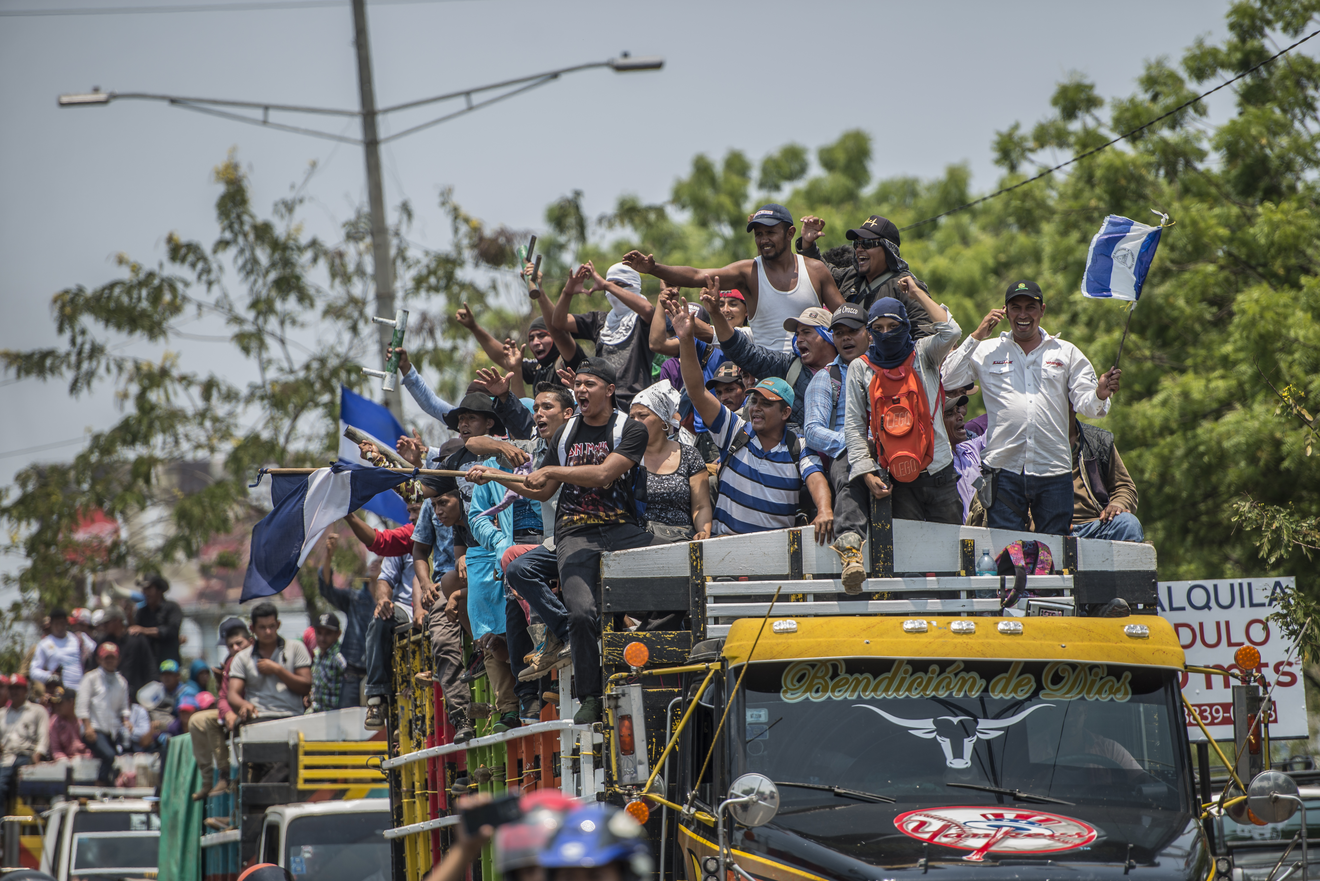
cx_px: 660
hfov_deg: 10.3
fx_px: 7336
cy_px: 440
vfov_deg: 6.9
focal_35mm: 200
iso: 50
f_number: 2.8
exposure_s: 1/800
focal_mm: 200
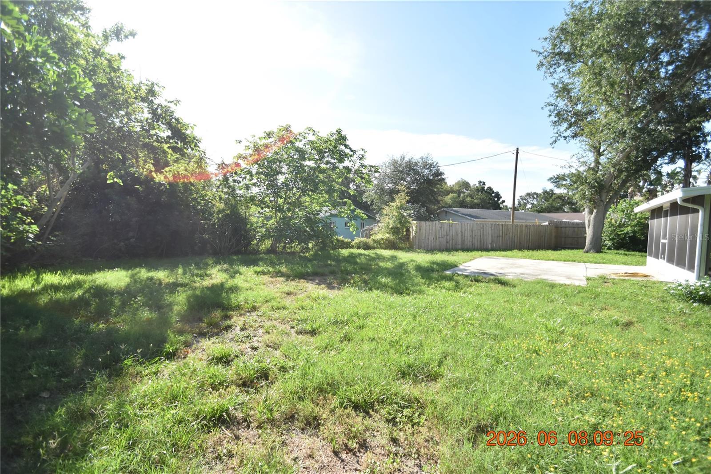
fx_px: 296
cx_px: 356
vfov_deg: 77.3
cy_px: 237
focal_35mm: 15
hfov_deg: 100.4
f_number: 3.5
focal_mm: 10
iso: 800
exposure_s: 1/4000
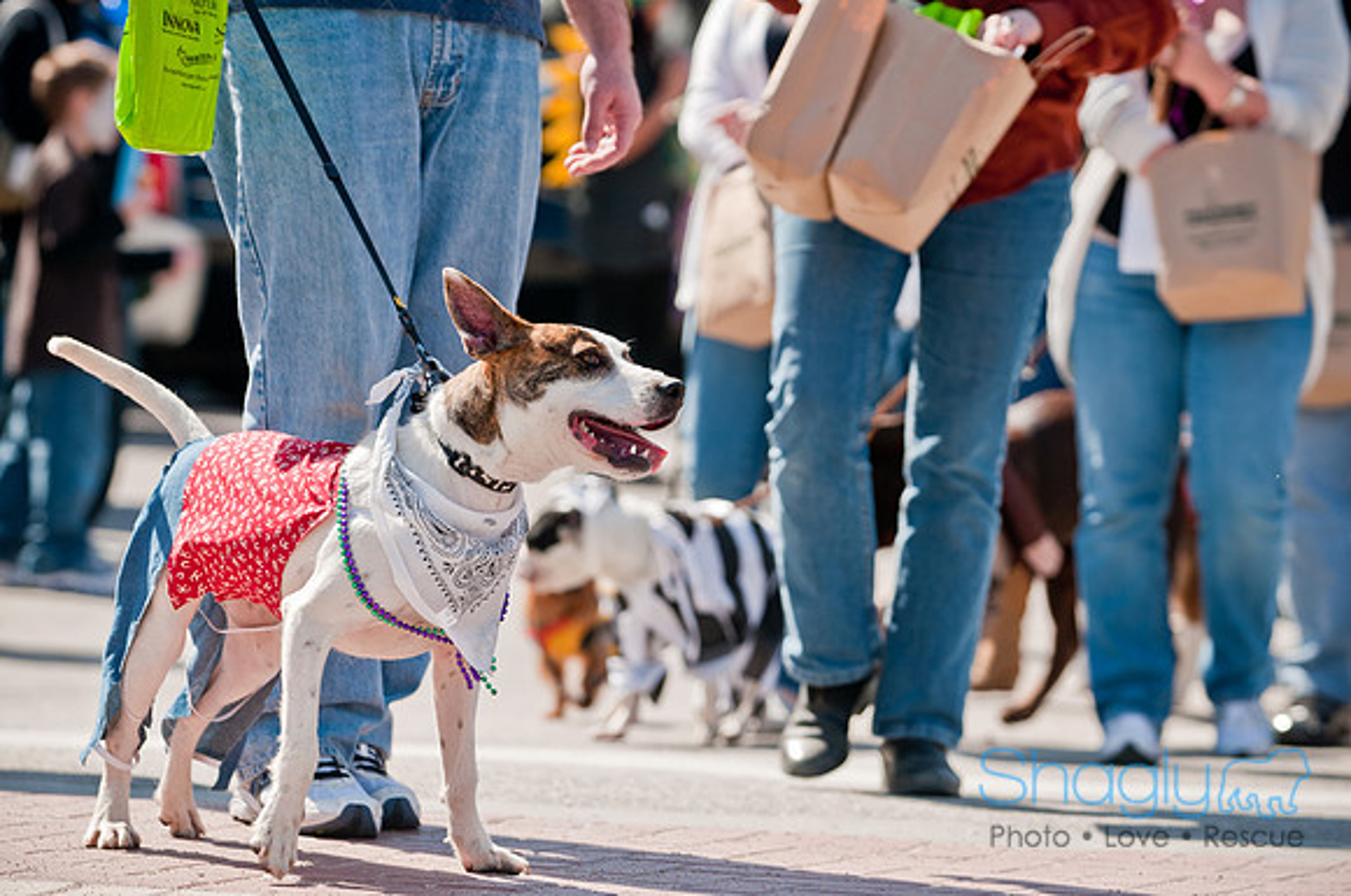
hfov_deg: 10.2
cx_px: 676
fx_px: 7589
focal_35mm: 202
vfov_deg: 6.8
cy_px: 448
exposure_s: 1/1250
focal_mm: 135
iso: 200
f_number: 4
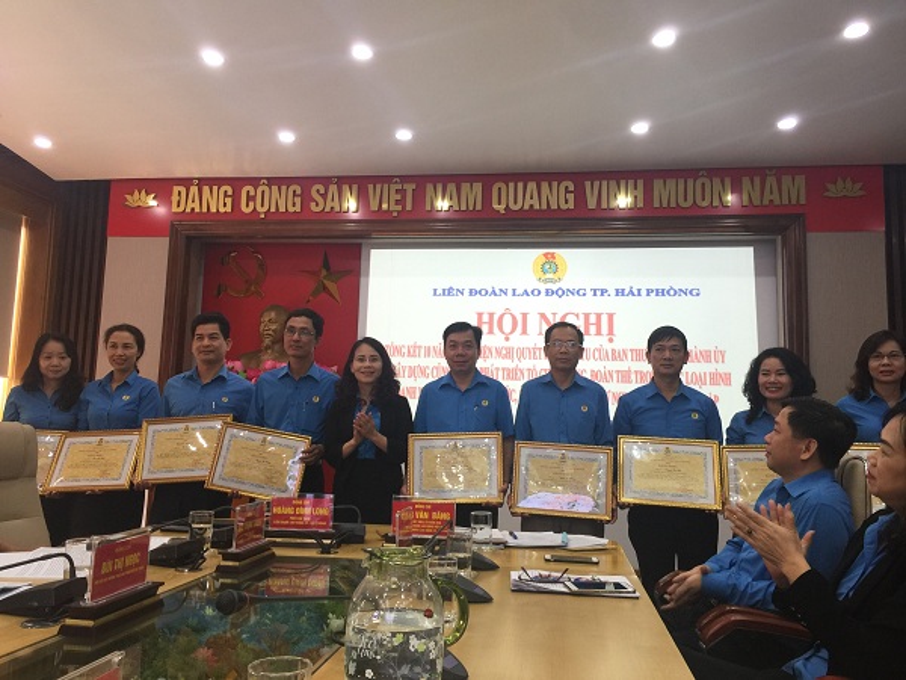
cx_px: 453
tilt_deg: +8.7
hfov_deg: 61.7
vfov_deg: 48.2
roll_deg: -3.5
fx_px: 759
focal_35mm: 29
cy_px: 340
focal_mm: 4.15
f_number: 2.2
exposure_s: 1/33
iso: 32
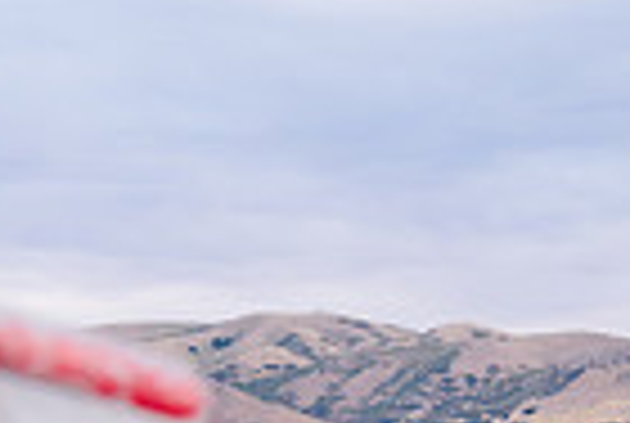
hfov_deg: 13.0
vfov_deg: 8.7
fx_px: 2753
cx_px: 558
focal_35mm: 157
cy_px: 549
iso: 2500
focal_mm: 38
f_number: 4
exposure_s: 1/400
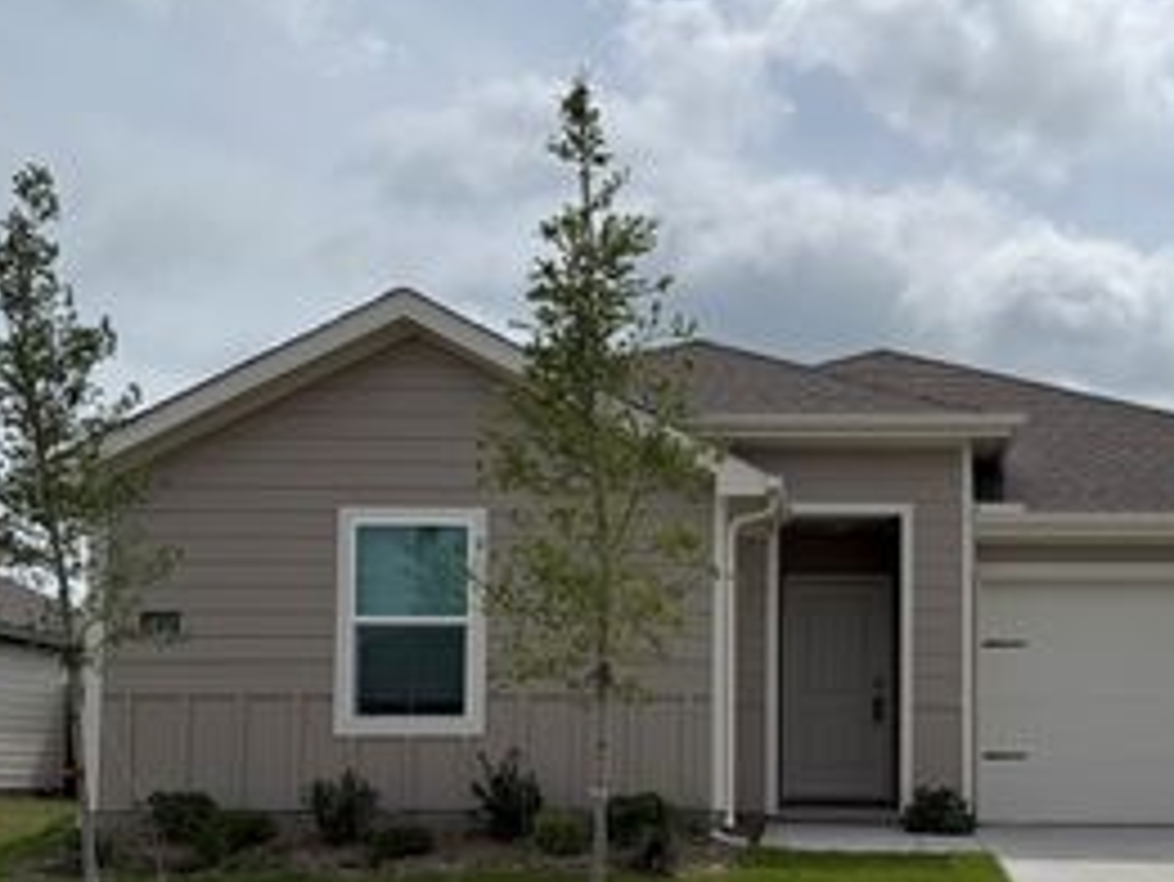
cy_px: 668
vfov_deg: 31.0
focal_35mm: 46
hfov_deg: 40.3
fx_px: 1561
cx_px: 846
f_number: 1.78
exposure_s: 1/14286
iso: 80
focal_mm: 6.76
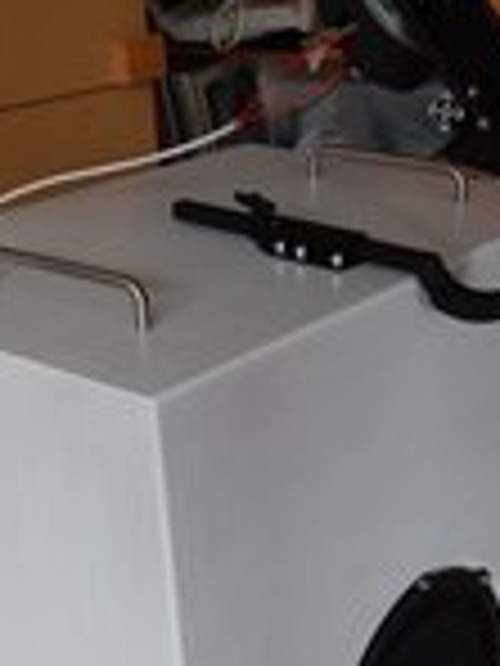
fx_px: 1252
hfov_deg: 22.5
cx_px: 189
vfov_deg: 29.4
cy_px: 490
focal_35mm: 65
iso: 125
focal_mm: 4.3
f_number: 2.8
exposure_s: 1/60
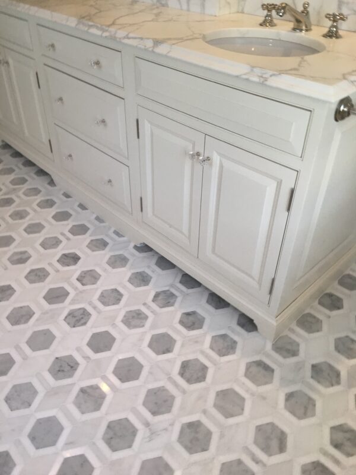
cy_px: 238
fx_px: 398
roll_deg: +0.8
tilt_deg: -35.6
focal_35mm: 29
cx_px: 178
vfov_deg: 61.7
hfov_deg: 48.2
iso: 32
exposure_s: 1/30
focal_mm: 4.15
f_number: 2.2
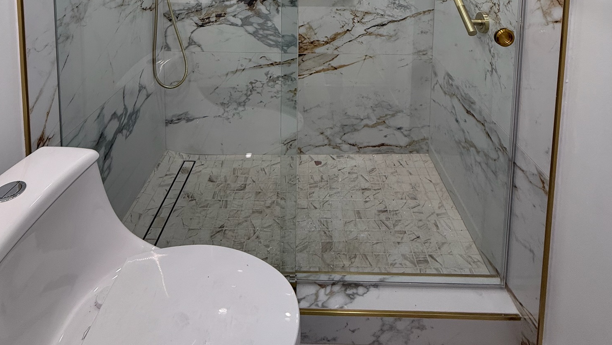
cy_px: -44
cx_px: 300
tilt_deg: -4.6
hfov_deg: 83.8
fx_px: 341
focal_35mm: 21
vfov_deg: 41.4
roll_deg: -1.4
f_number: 2.2
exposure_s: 1/120
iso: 80
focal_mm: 2.22
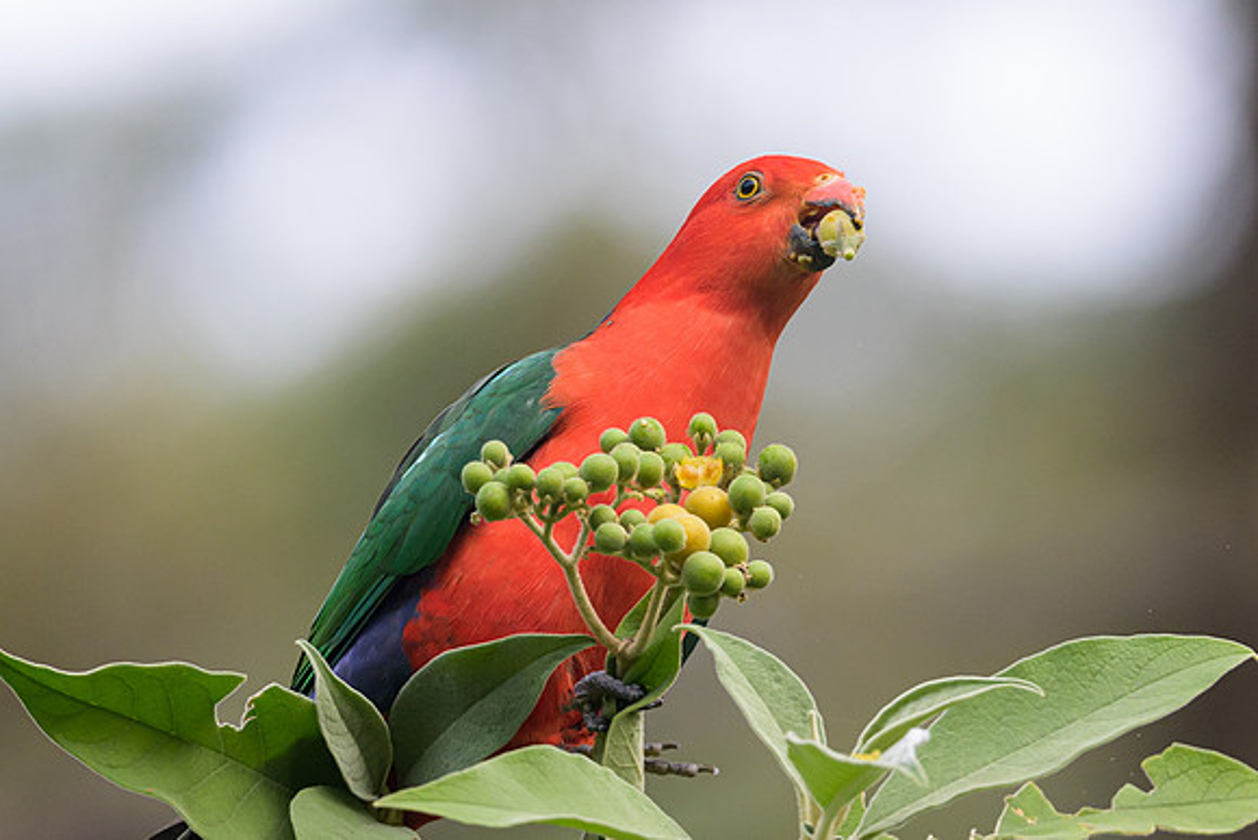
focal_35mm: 980
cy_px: 534
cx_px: 939
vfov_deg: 1.4
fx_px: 34242
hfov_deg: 2.1
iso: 900
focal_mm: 500
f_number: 5.6
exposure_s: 1/800
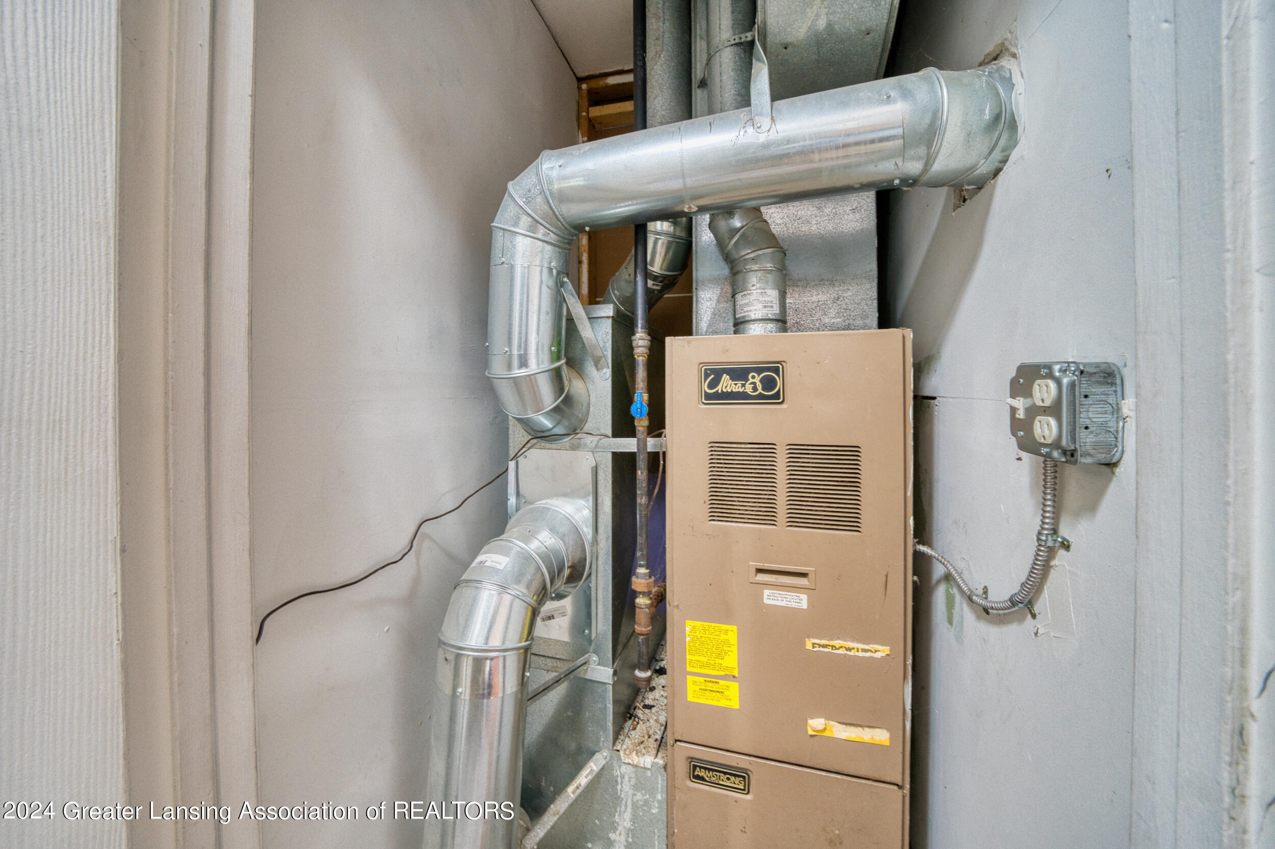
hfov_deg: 112.6
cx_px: 638
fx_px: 425
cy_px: 424
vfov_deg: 90.0
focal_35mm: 12
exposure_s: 1/15
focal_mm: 12
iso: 2500
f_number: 9
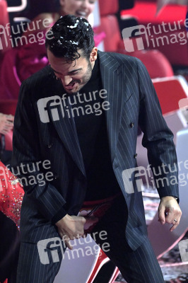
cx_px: 94
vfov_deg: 5.9
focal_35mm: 350
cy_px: 142
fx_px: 2746
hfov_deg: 3.9
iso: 12800
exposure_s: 1/500
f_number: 5.6
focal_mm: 350
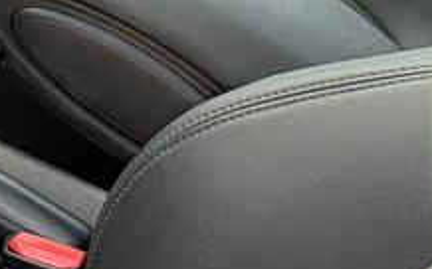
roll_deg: -4.1
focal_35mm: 162
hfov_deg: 11.1
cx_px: -563
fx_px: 1906
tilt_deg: -37.7
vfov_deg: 8.1
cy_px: 30
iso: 50
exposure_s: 1/186
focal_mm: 5.96
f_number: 1.6
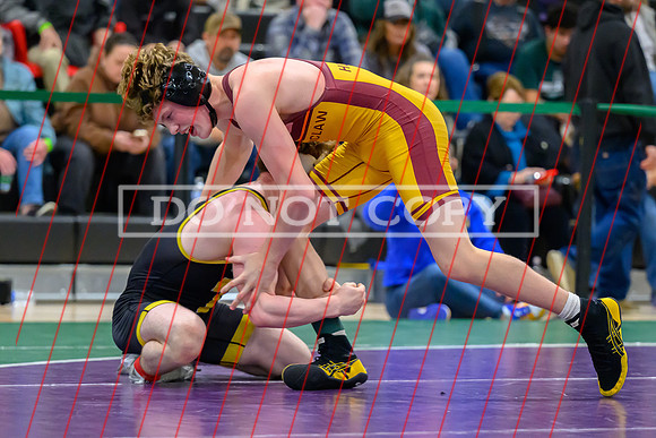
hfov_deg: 11.8
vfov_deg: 7.9
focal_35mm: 175
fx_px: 3182
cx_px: 345
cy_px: 287
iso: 6400
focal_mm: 125
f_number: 2.8
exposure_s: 1/640
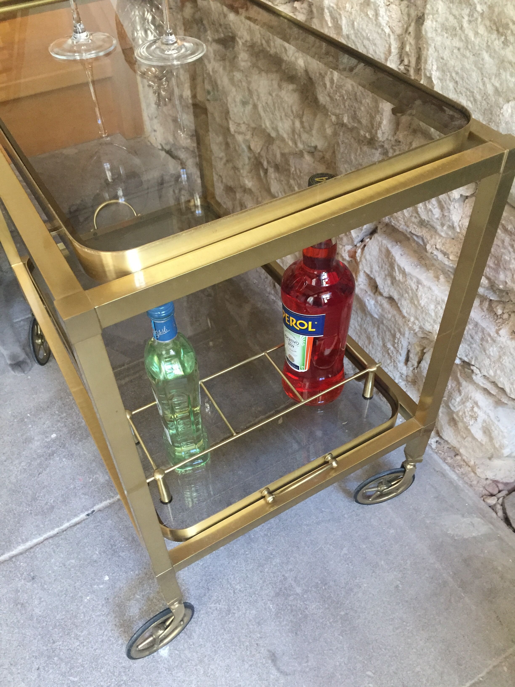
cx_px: 258
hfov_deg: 48.2
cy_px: 344
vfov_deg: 61.7
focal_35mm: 29
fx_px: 575
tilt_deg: -46.0
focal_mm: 4.15
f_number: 2.2
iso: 250
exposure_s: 1/33
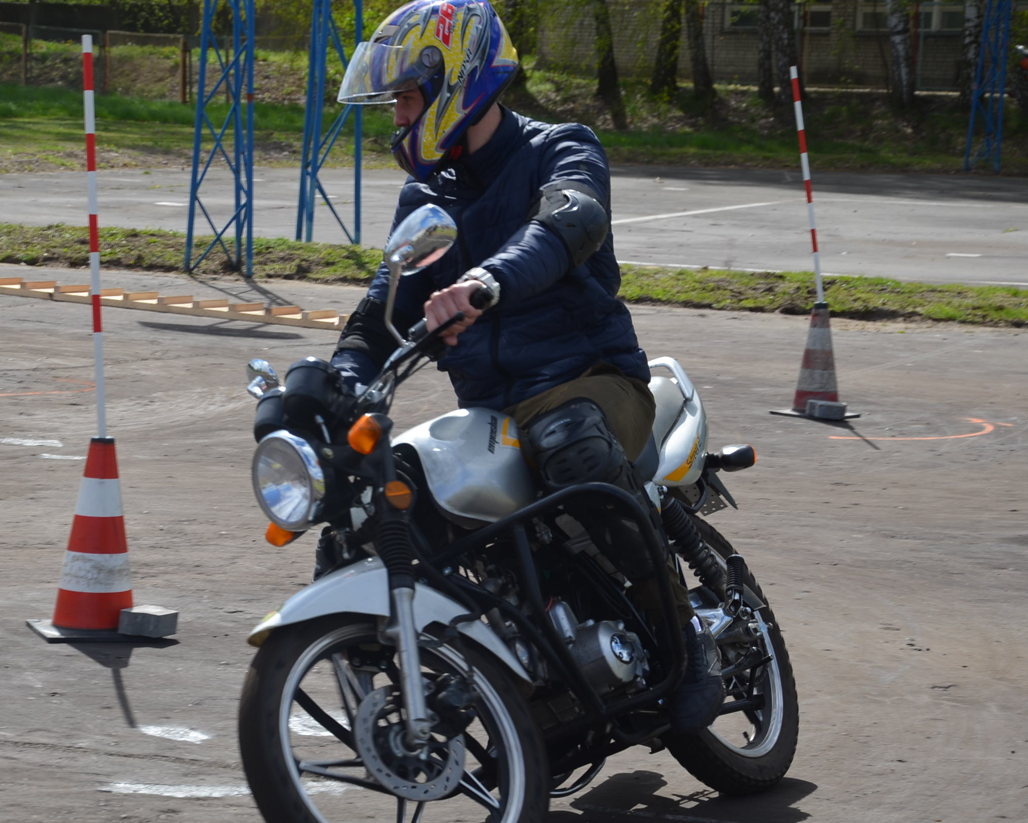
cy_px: 413
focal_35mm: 113
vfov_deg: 13.6
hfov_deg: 17.0
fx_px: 3438
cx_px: 422
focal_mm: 66
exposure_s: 1/250
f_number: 8
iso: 100
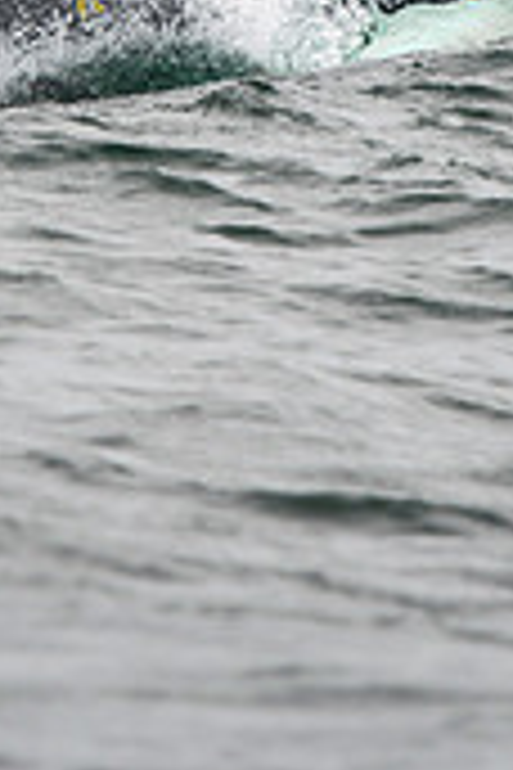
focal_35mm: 1187
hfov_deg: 1.2
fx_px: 25370
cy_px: -216
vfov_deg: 1.7
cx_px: 126
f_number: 5
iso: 200
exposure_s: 1/1600
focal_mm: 300
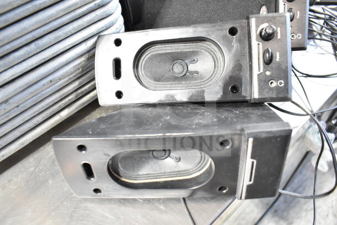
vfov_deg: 48.0
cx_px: 168
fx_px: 253
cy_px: 112
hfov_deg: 67.4
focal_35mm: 27
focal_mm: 18
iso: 1600
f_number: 3.5
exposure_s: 1/40
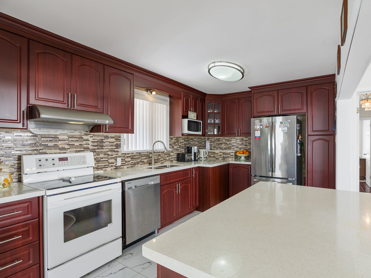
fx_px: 204
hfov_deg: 84.7
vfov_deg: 68.7
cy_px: 143
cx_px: 183
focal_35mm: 19
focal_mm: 17
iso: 100
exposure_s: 1/1.25
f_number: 8
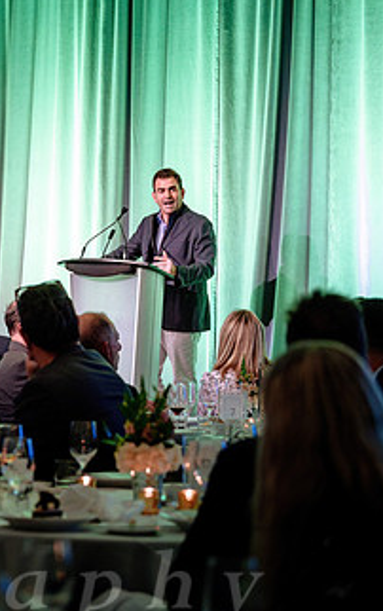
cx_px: -89
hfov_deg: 9.1
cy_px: 309
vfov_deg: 14.7
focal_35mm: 142
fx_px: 2365
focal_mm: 72
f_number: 2.8
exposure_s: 1/100
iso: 2000
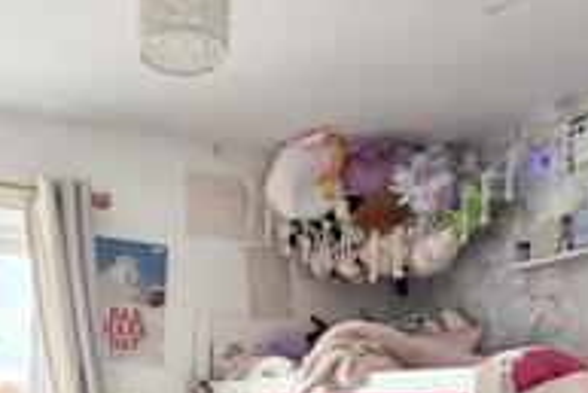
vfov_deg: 27.8
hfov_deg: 43.9
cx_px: 200
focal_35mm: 44
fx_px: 719
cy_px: 437
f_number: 2.2
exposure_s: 1/121
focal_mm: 2.22
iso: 250
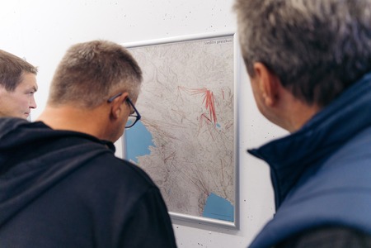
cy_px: 124
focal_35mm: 24
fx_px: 247
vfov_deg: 53.1
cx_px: 186
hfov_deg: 73.7
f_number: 2.8
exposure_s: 1/400
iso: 1250
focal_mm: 24
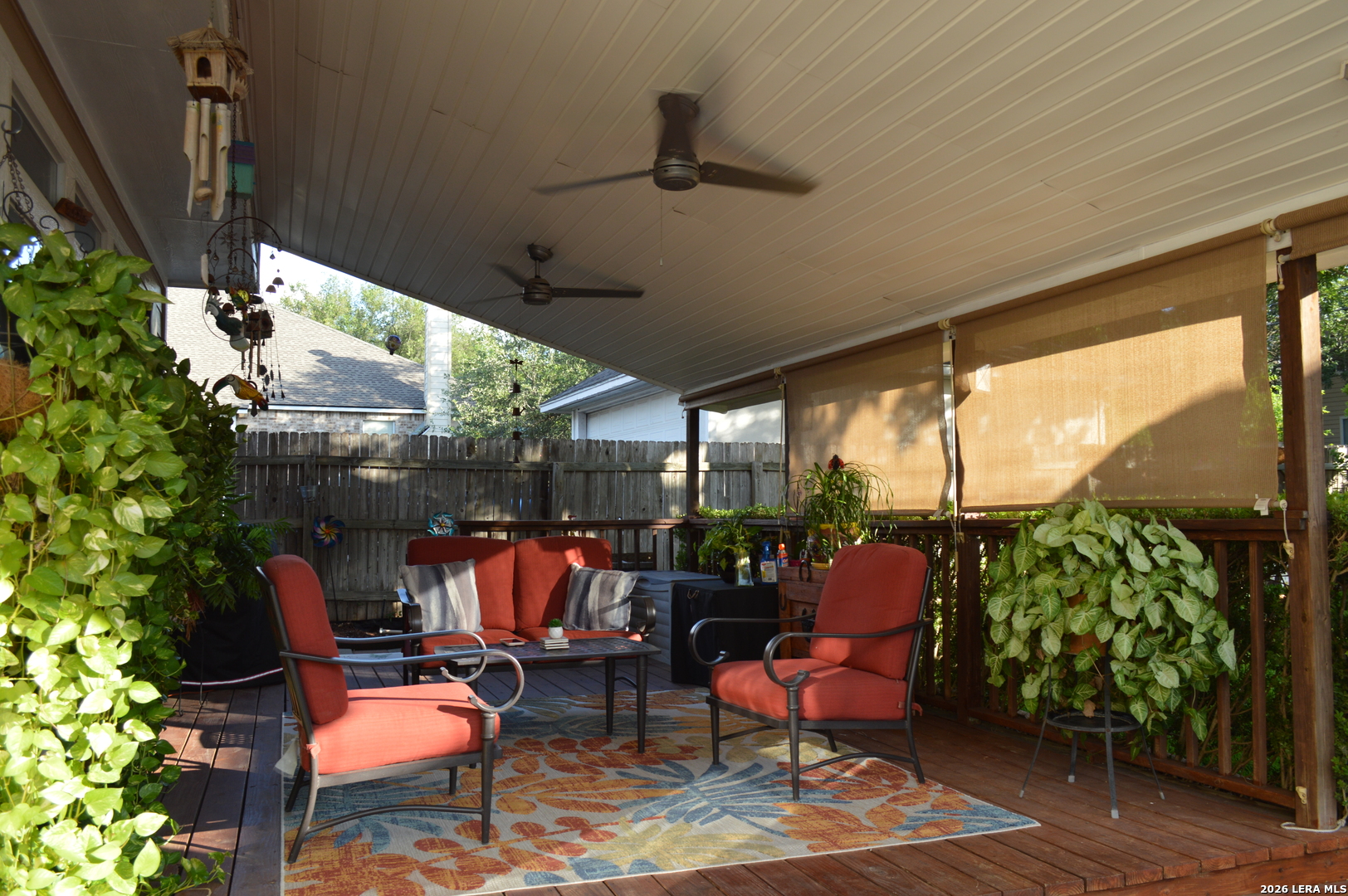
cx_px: 674
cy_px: 448
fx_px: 1010
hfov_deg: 67.4
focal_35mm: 27
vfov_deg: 47.9
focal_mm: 18
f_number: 5.6
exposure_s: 1/125
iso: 200
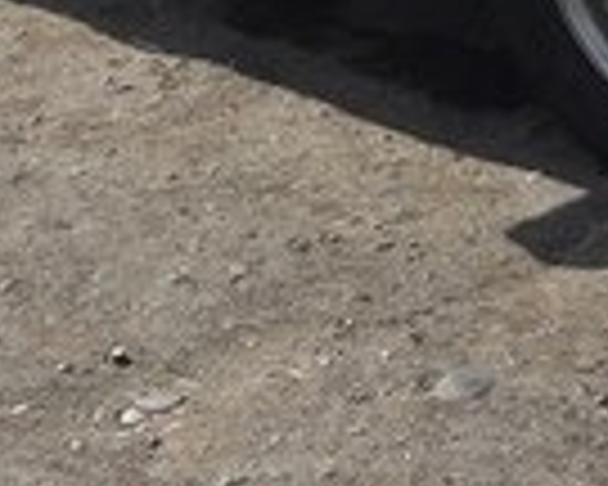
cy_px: -200
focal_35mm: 134
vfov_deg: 11.1
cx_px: 576
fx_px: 2411
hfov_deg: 14.2
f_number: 1.9
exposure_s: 1/1208
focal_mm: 3.7
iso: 40
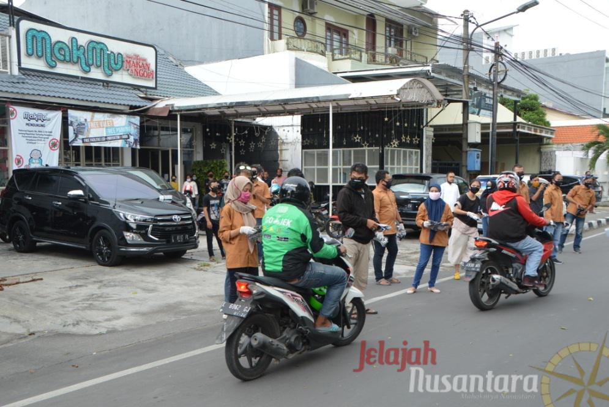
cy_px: 204
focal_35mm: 36
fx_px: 609
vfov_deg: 36.9
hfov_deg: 53.1
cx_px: 304
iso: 250
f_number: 5.6
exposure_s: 1/125
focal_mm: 24
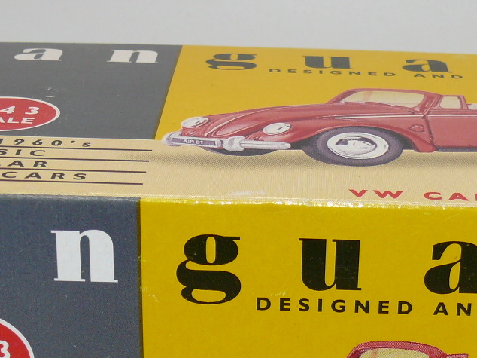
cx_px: 337
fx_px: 1391
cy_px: 312
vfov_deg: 14.5
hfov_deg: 19.4
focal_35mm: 101
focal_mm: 8.1
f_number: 4
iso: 100
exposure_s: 1/30
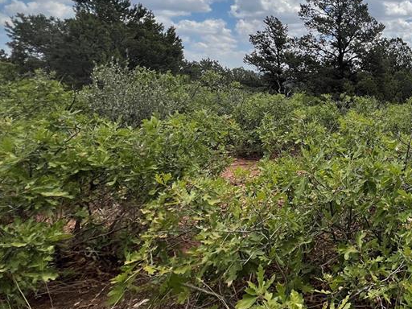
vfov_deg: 51.0
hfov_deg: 53.3
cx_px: 410
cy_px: 80
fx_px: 309
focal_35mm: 26
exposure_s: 1/1980
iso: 32
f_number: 1.8
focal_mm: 1.57
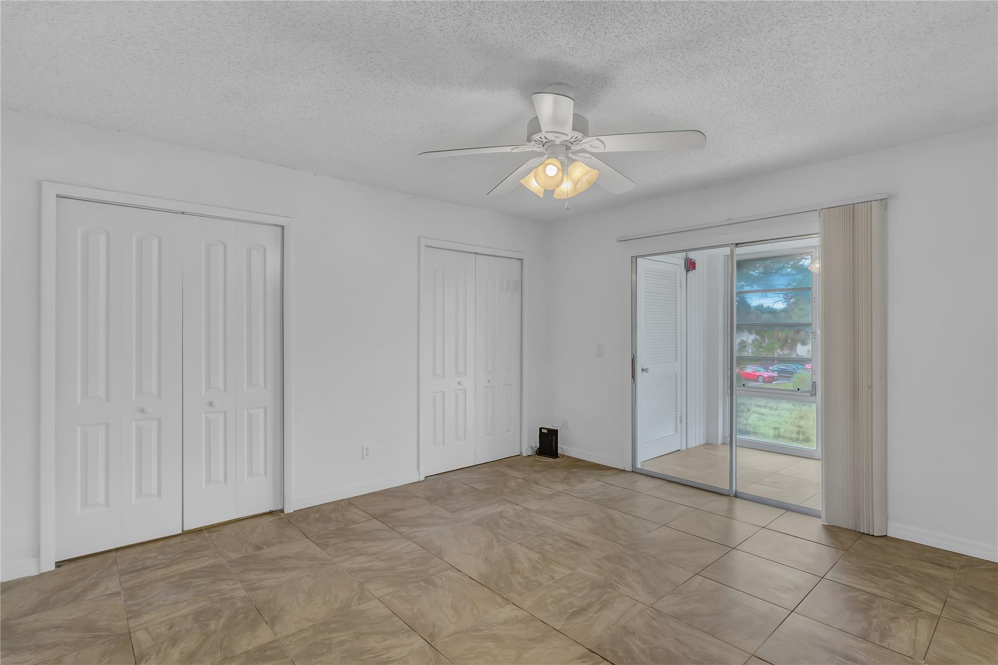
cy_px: 332
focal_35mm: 16
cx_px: 499
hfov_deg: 95.0
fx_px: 457
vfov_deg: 72.0
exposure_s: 1/8
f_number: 6.3
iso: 320
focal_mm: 11
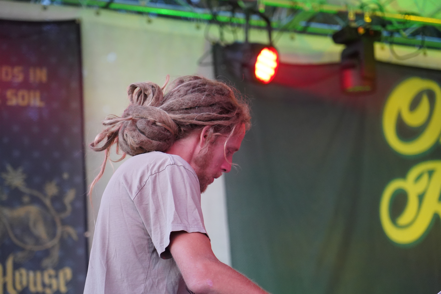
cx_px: 220
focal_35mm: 105
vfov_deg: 13.0
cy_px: 147
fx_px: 1286
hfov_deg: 19.5
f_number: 4
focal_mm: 105
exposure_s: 1/160
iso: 6400
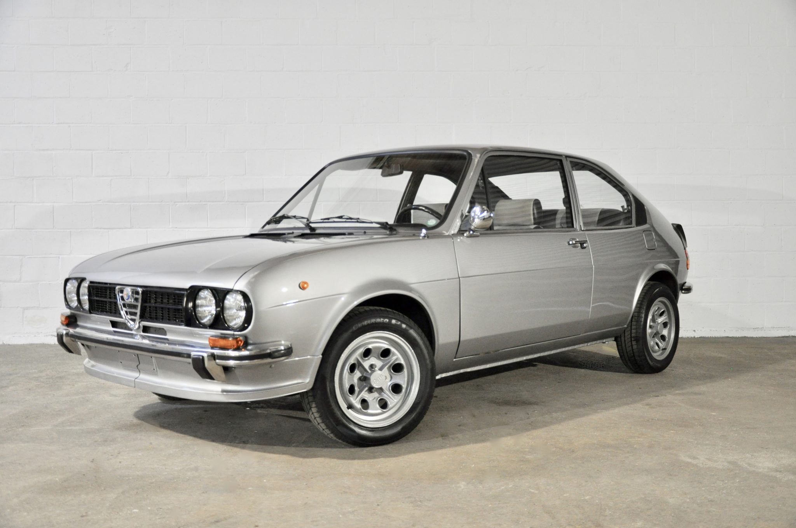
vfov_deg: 35.4
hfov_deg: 51.3
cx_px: 398
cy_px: 264
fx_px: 828
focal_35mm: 38
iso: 900
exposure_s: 1/30
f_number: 4
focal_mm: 25
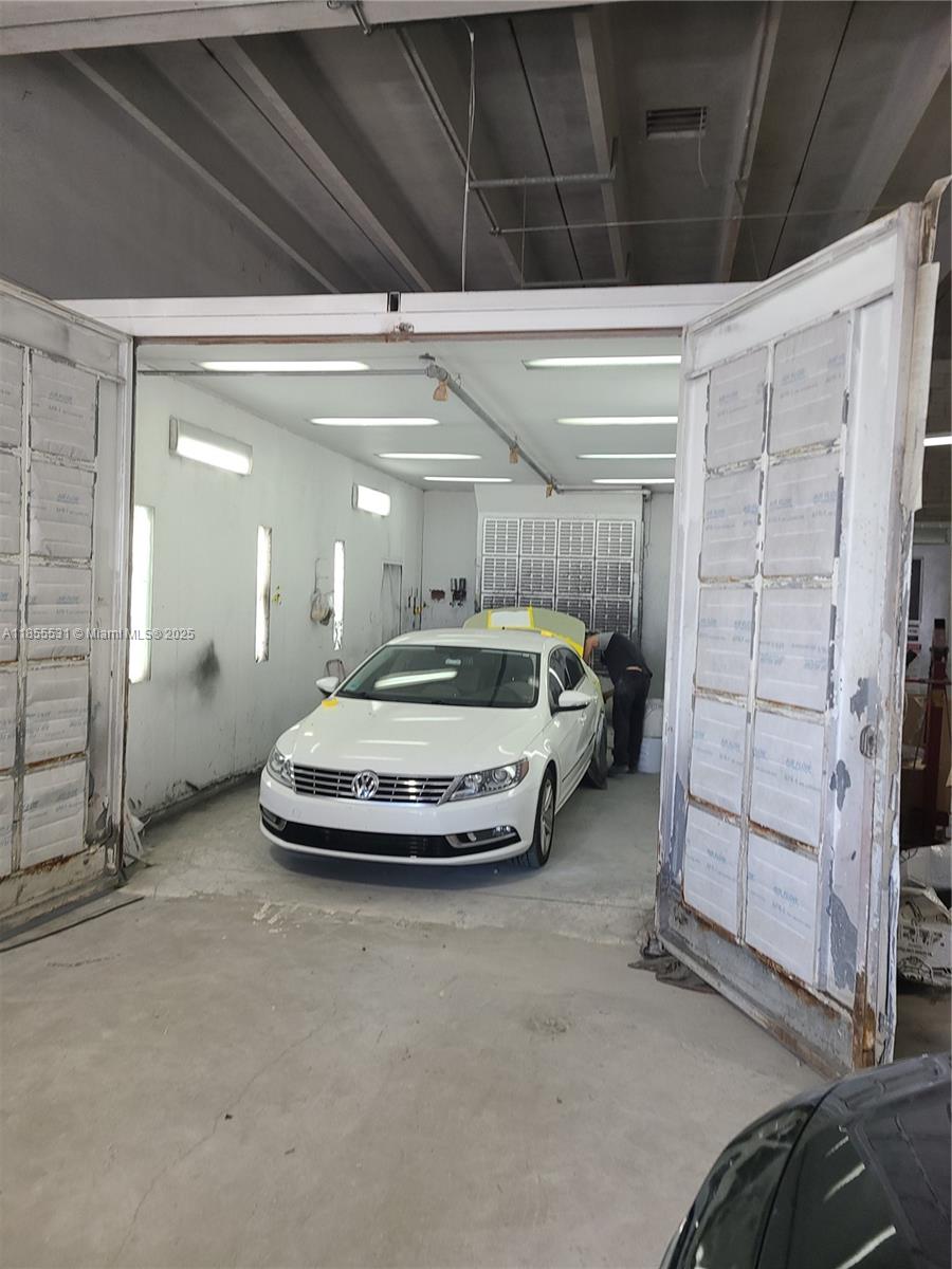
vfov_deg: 67.3
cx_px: 476
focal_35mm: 26
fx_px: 953
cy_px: 634
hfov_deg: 53.1
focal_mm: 5.4
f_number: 1.8
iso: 64
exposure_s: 1/120
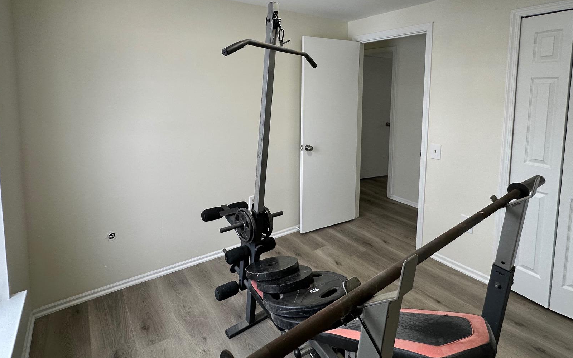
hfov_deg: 87.8
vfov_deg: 60.6
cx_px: 260
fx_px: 297
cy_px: 116
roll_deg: -0.3
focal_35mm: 19
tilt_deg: -4.5
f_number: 2.2
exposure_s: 1/120
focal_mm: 2.22
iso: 100
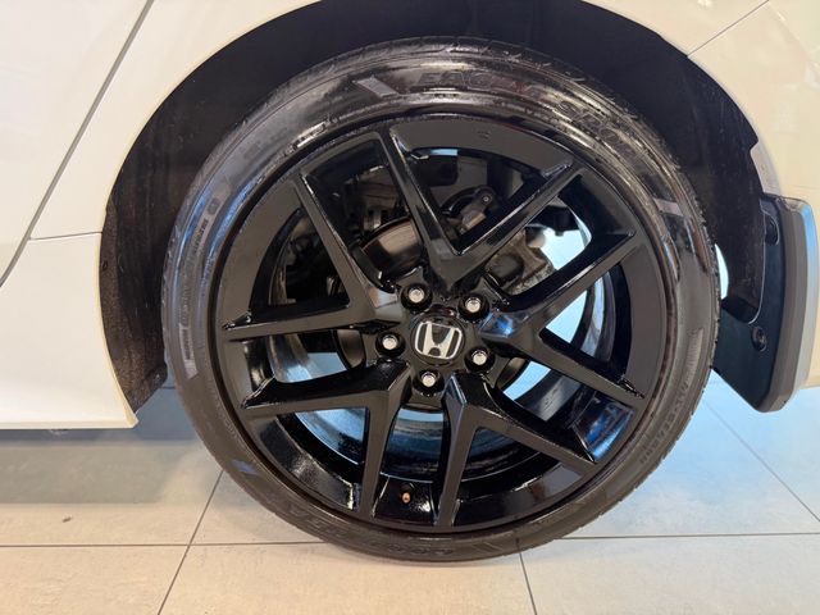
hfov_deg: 71.6
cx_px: 410
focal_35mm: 24
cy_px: 308
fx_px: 569
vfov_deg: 56.8
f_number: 1.78
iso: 250
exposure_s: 1/60
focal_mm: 6.76
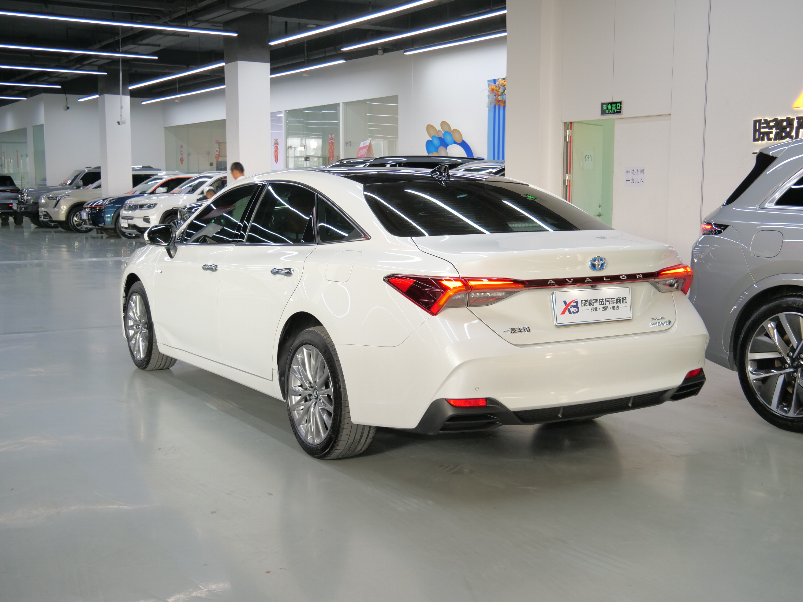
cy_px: 301
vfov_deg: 36.0
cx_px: 402
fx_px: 928
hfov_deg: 46.8
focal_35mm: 40
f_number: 4.1
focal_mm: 20
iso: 800
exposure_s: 1/25
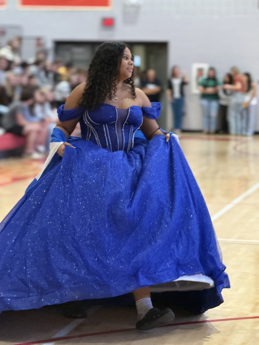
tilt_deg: -5.1
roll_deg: -1.5
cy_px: 172
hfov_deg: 12.3
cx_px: 130
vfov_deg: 16.4
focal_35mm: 120
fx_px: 1197
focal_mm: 15.66
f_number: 2.8
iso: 500
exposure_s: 1/60
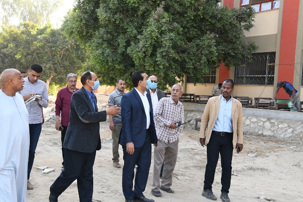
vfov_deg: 28.1
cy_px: 101
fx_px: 404
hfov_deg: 41.1
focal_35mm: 48
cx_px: 152
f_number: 16
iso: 3200
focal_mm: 48
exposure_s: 1/250
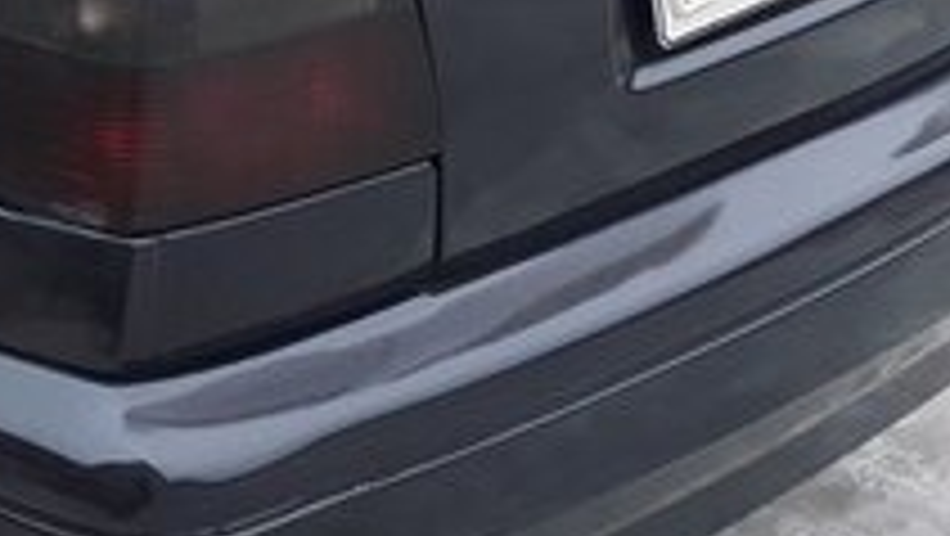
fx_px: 2319
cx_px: -509
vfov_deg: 12.7
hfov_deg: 19.8
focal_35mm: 92
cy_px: -196
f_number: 1.9
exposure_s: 1/100
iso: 80
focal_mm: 3.6
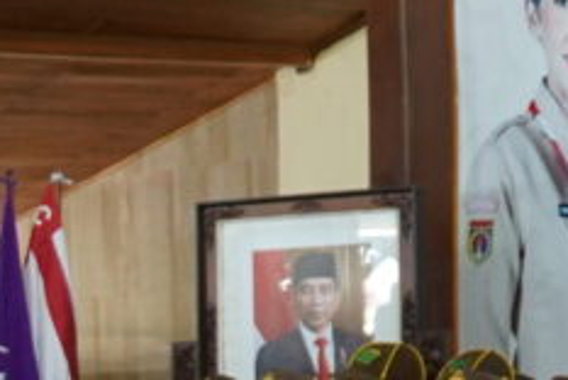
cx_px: -634
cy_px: 666
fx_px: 2496
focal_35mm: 158
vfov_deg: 8.4
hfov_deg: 11.5
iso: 3200
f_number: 4.5
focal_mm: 24
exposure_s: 1/100
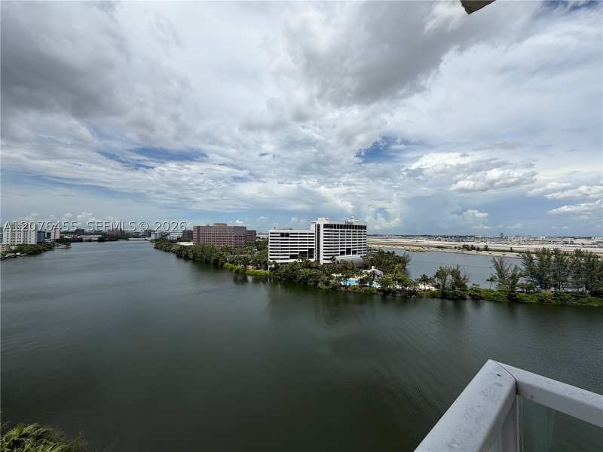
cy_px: 226
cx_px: 302
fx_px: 244
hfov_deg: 102.1
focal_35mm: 14
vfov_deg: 85.7
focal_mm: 2.22
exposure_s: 1/1795
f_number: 2.2
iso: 20
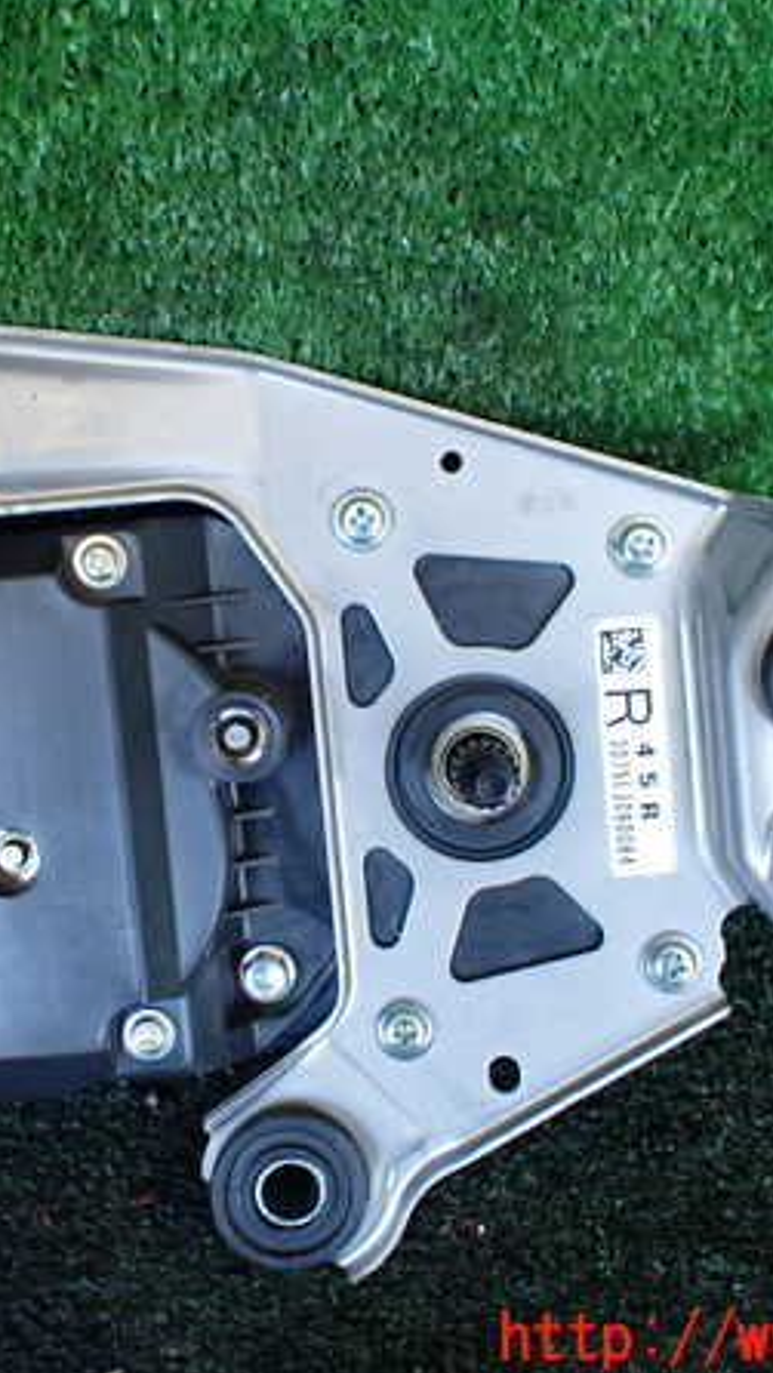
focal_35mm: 44
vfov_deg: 46.4
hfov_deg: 27.0
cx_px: 271
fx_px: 1603
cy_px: 686
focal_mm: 5.4
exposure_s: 1/125
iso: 320
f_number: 2.3
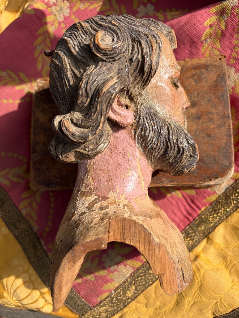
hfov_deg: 53.1
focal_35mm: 26
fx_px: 239
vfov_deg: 67.3
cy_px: 159
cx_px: 120
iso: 50
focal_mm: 5.96
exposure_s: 1/1135
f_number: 1.6
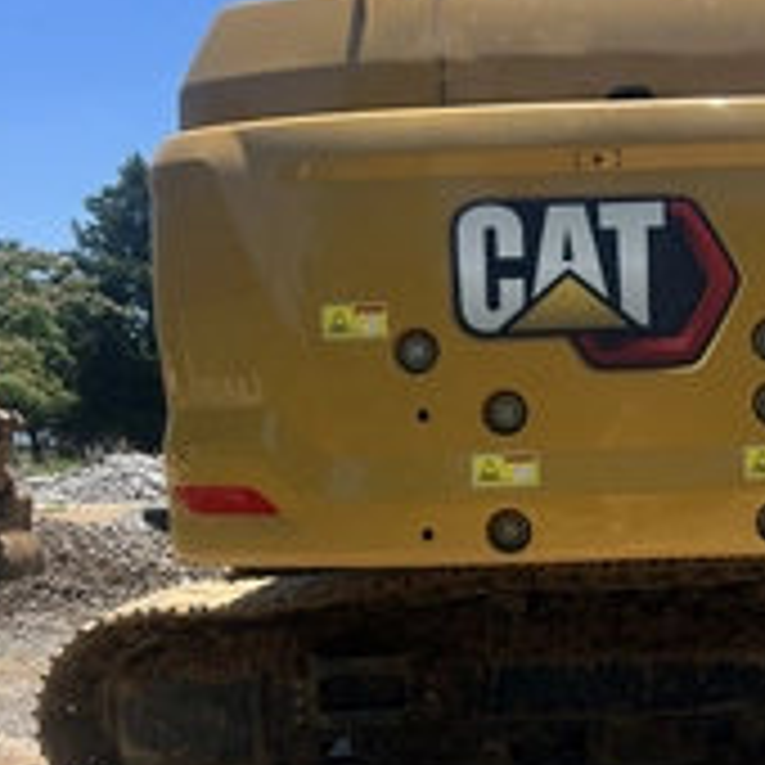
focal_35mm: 54
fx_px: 1350
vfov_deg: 31.3
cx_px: 648
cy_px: 540
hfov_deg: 30.6
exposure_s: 1/3077
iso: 50
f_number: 1.5
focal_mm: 5.7
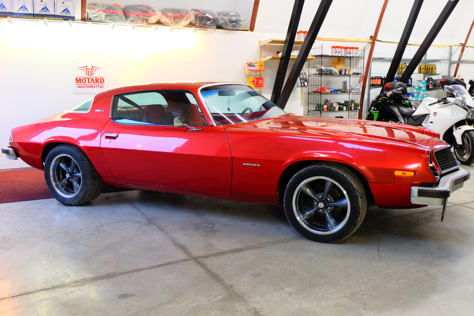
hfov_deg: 54.4
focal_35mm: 35
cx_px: 237
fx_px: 461
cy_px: 158
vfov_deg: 37.9
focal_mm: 23.2
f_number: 4.2
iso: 800
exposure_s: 1/25
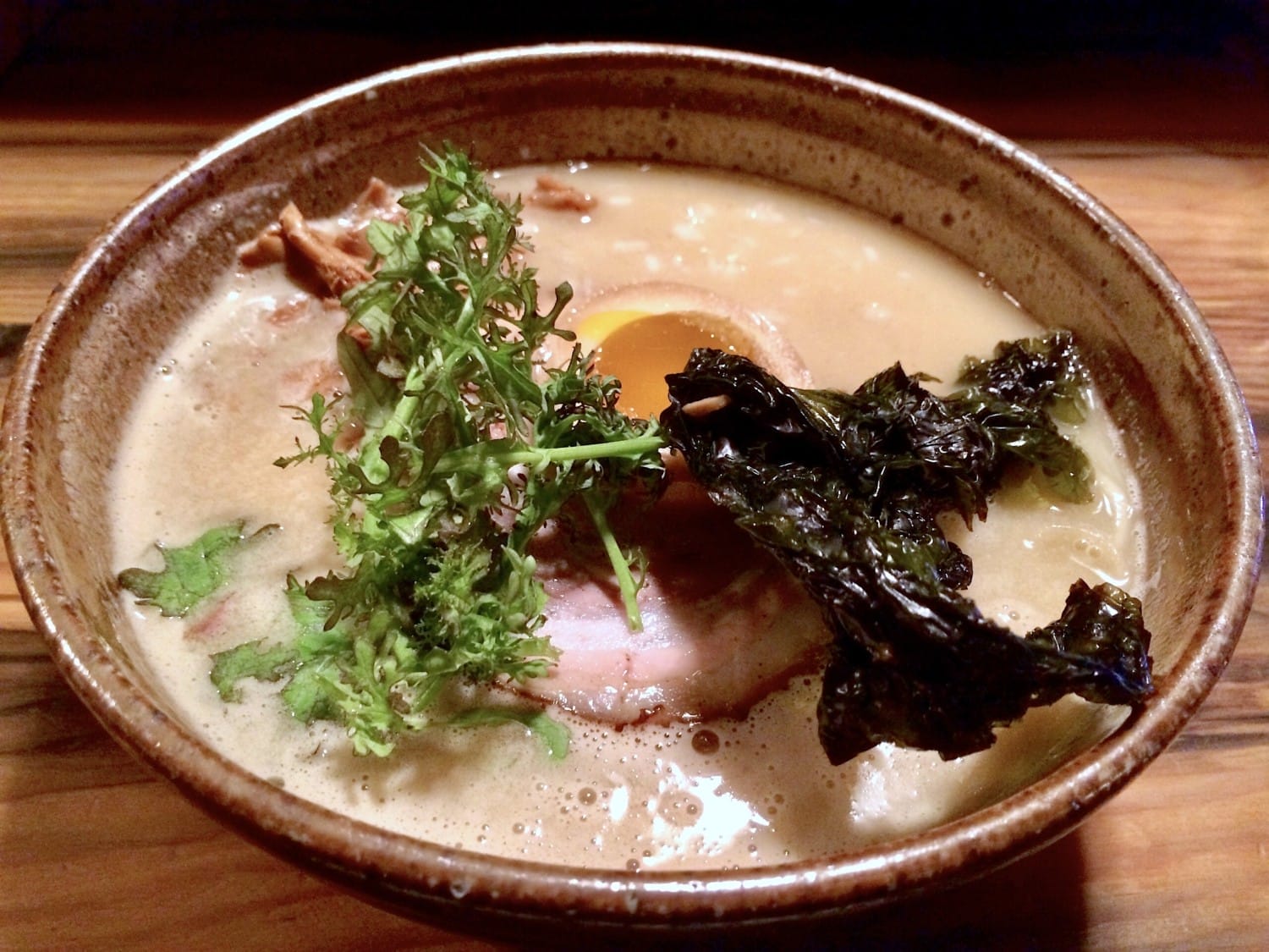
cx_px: 634
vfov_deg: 46.8
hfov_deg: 60.0
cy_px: 476
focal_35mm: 30
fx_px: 1100
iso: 320
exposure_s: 1/15
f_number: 2.2
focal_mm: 4.12
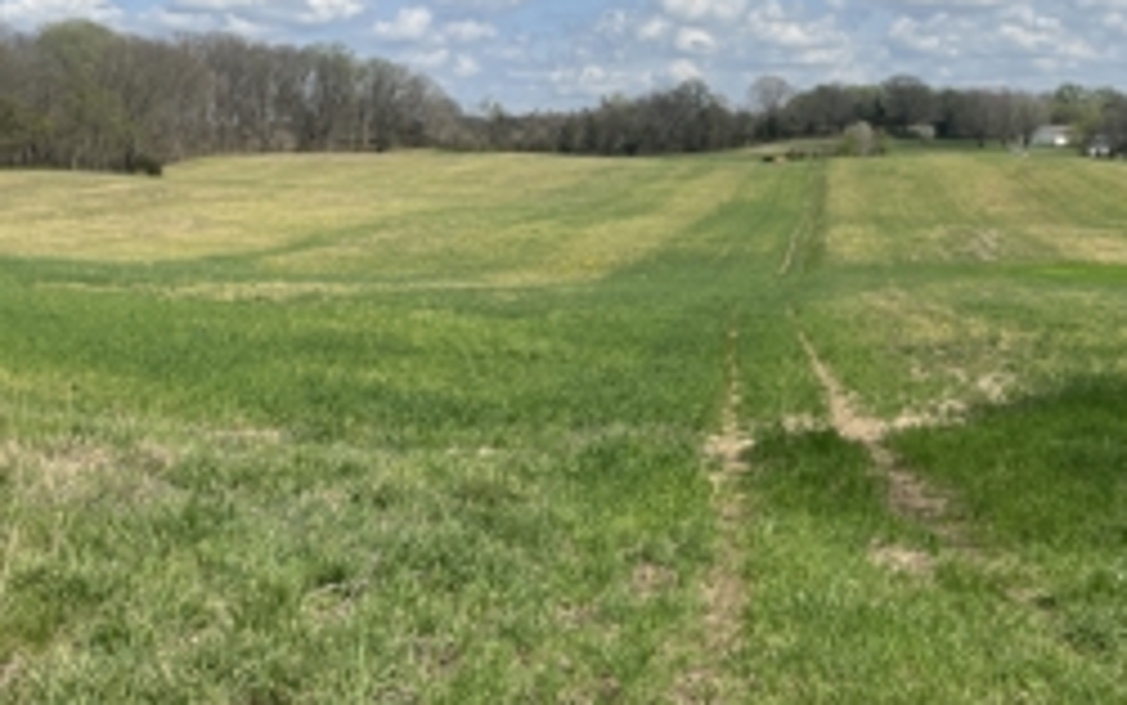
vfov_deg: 28.5
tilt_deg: +1.4
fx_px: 1352
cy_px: 130
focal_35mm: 44
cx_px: 656
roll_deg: +1.2
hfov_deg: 45.1
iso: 32
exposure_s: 1/6135
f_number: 1.6
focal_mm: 4.2
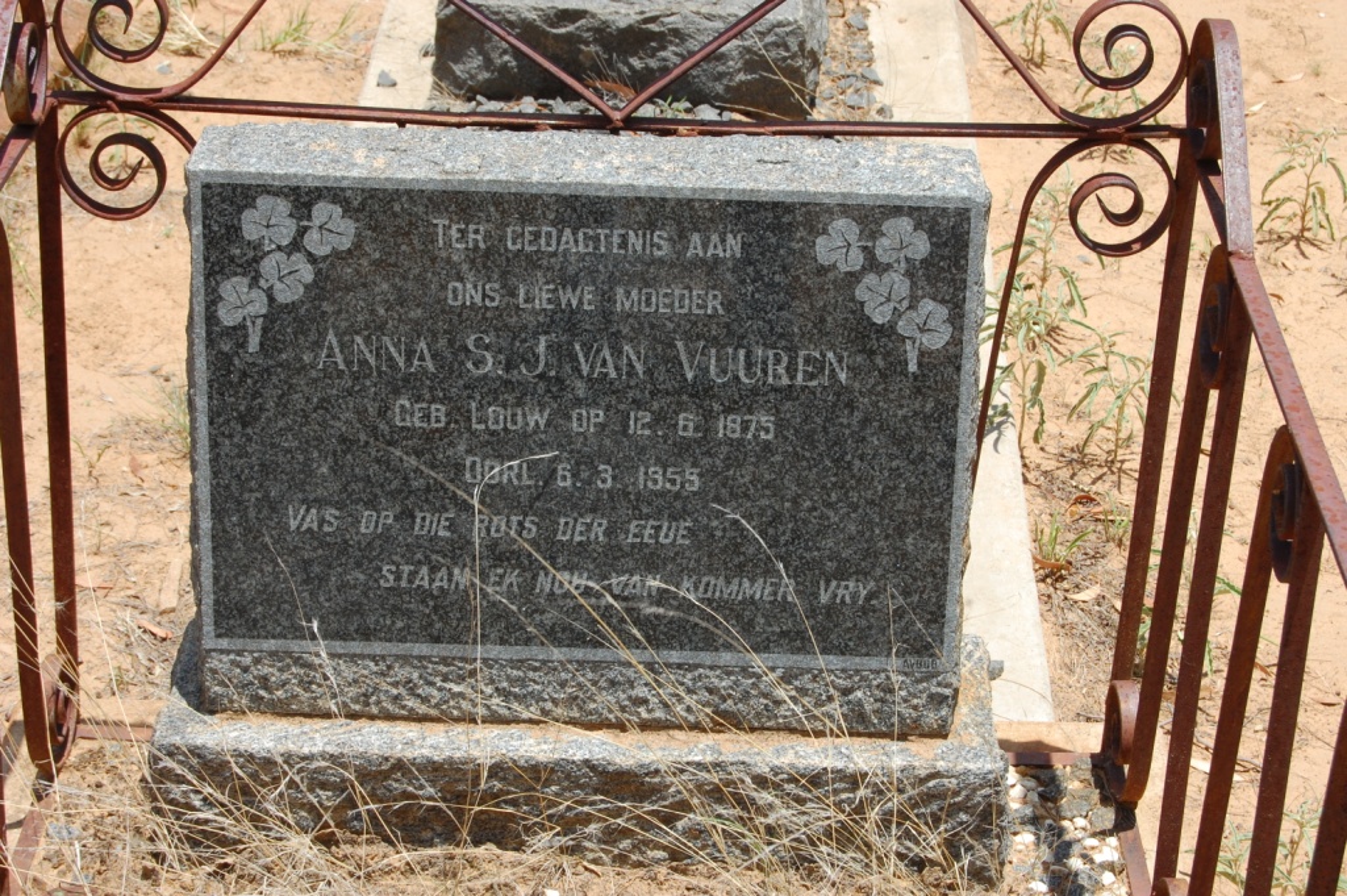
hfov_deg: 24.6
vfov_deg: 16.5
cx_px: 674
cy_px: 448
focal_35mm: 82
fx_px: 3084
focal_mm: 55
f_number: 14
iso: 200
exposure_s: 1/125
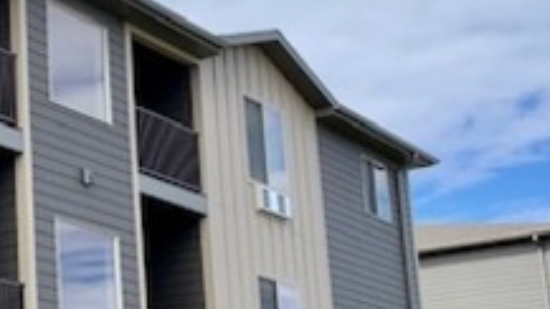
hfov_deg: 22.4
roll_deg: +0.0
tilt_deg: +13.4
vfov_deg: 13.8
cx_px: -128
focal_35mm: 87
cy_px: 233
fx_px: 1269
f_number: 1.8
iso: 25
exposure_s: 1/1585
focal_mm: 4.25
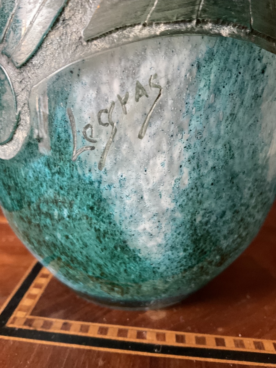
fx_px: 308
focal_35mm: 29
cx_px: 138
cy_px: 184
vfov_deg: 61.7
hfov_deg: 48.2
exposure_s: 1/60
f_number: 1.8
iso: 250
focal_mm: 3
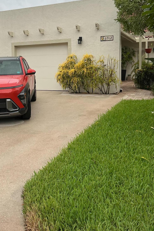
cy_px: 88
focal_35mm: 41
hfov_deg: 32.2
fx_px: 263
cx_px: 45
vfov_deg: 47.0
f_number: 1.8
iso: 25
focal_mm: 3
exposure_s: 1/355
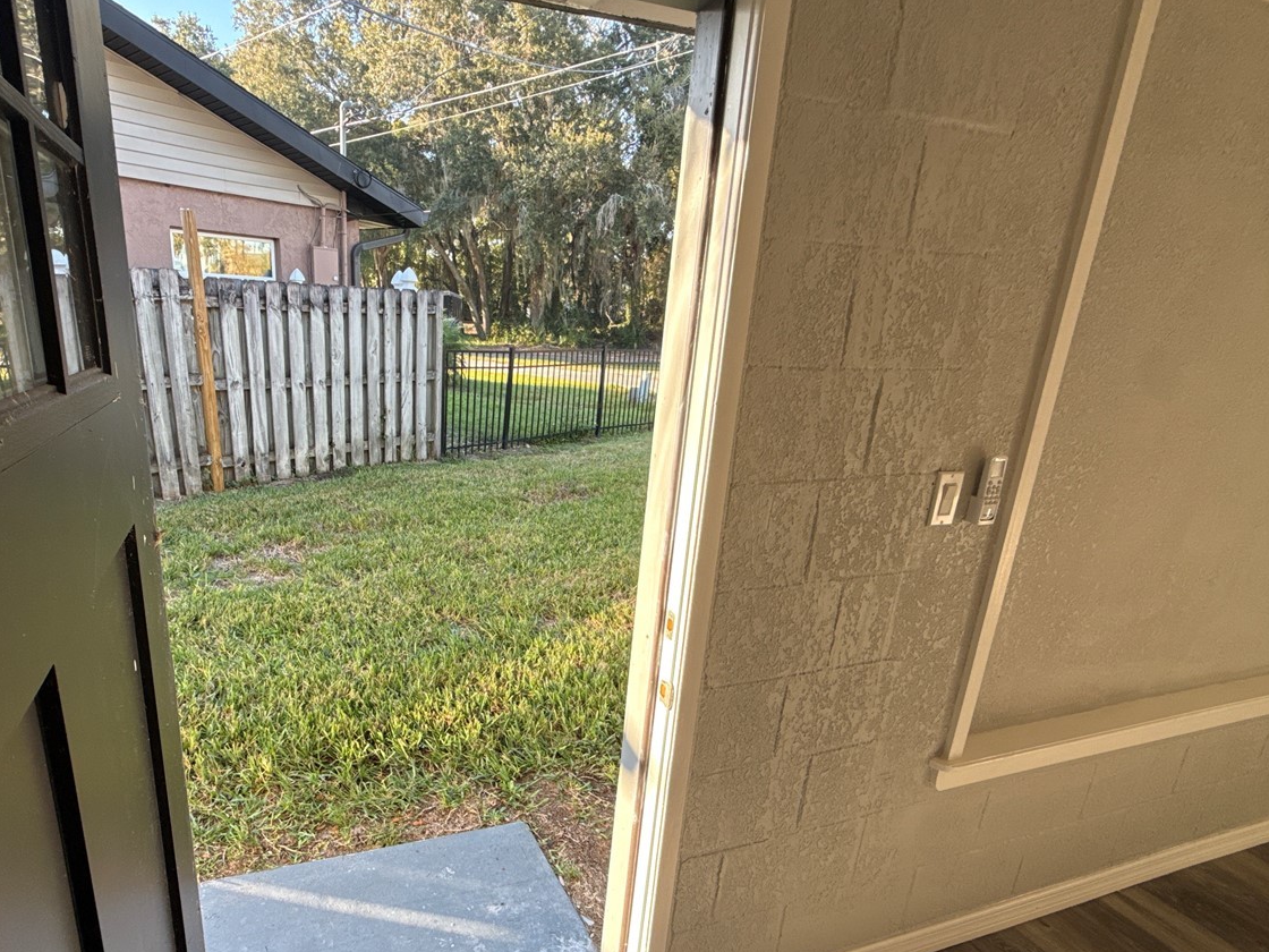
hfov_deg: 80.7
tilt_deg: -17.9
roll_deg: -2.6
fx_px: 733
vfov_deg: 65.6
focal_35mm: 20
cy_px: 550
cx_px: 501
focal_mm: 2.22
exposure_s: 1/125
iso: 64
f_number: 2.2
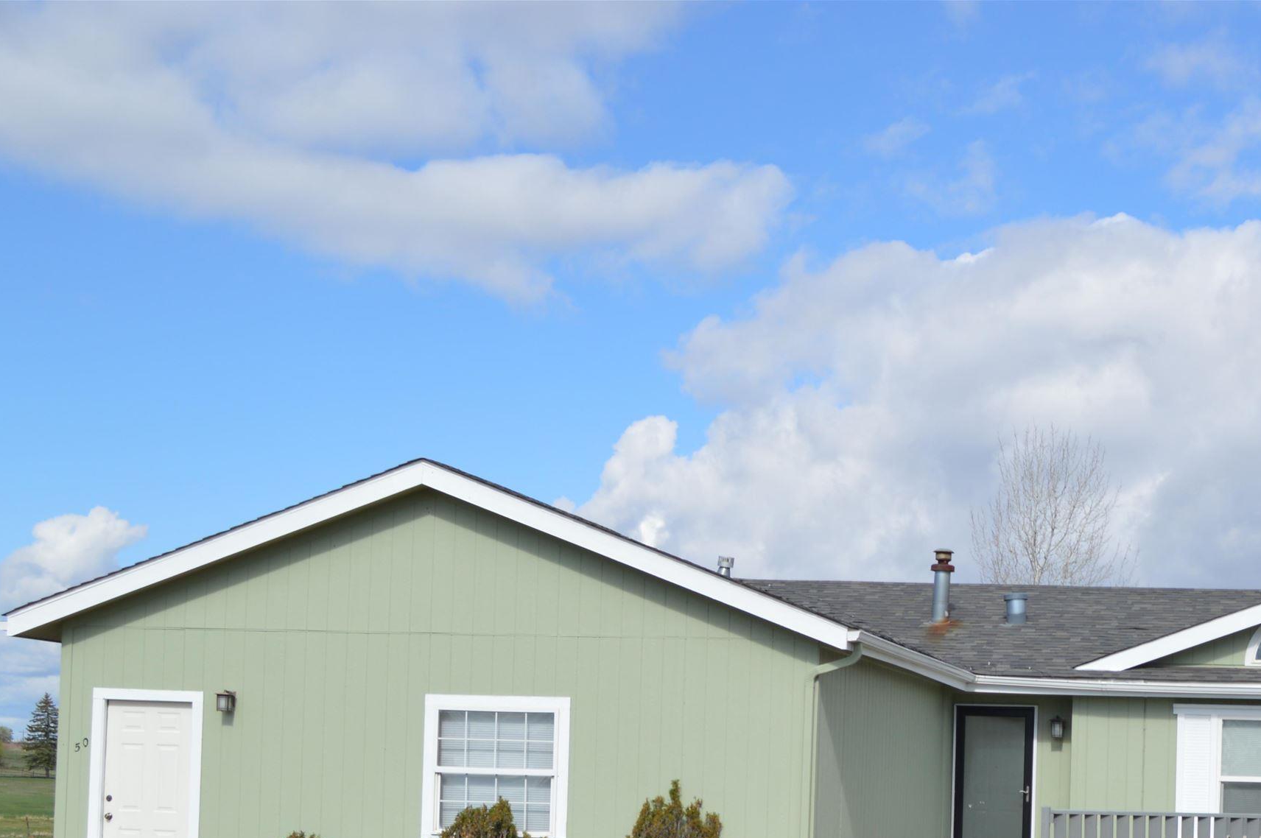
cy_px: 751
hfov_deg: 28.2
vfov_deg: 19.1
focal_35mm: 70
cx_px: 1034
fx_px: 2450
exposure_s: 1/250
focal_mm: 26
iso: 100
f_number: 8
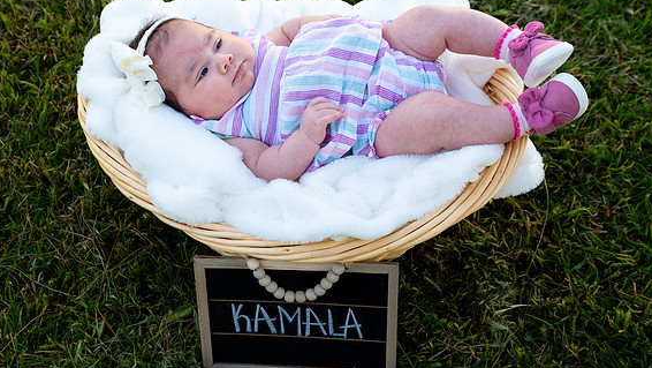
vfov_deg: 25.4
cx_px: 275
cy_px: 135
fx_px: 813
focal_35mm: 47
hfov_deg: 43.6
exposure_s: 1/320
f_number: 5.6
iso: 200
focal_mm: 38
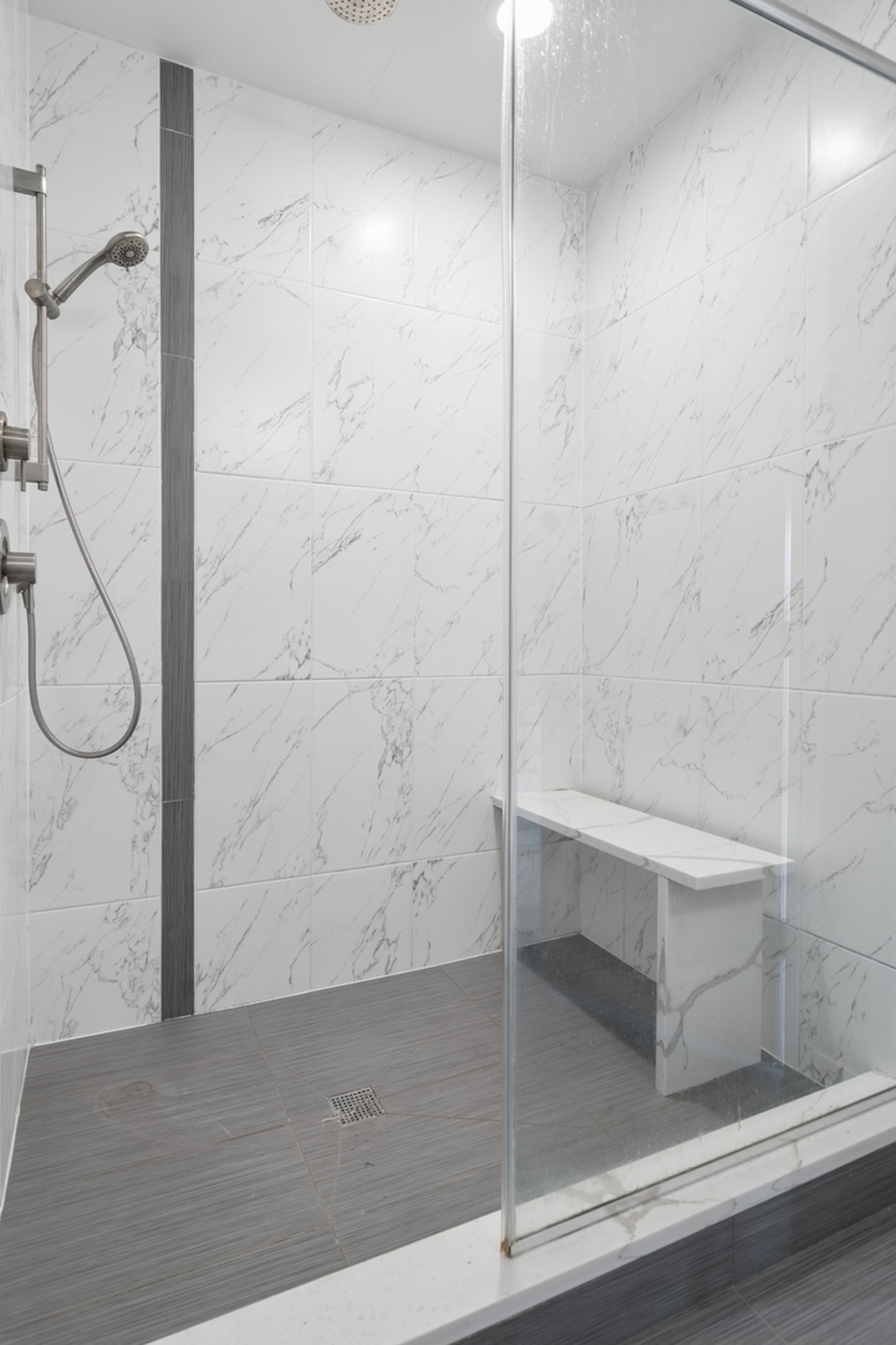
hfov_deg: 67.4
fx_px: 672
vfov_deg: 90.0
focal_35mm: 18
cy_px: 672
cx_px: 448
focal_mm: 12
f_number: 8
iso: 200
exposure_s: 1/6
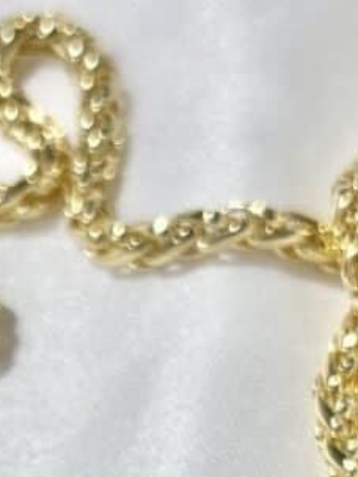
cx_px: -74
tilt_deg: -49.0
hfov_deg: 8.4
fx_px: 2413
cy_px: 676
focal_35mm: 175
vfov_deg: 10.9
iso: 32
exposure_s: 1/315
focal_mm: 5.96
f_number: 1.6
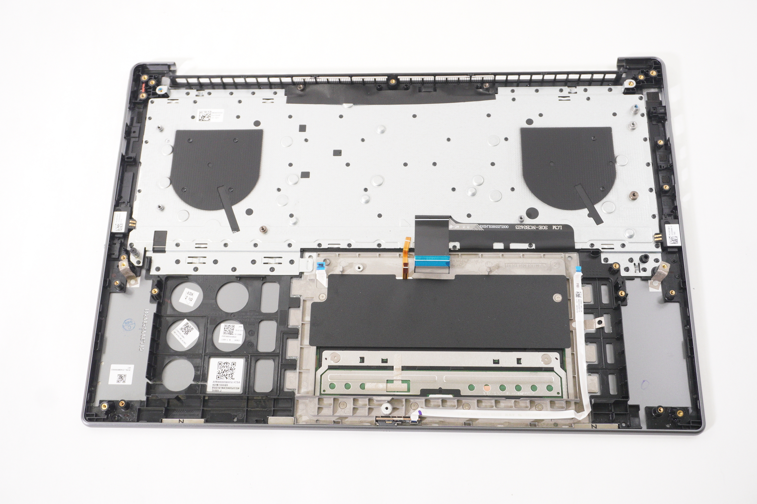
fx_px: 819
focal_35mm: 39
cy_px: 252
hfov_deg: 49.6
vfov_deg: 34.1
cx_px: 378
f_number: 5.6
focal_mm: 26
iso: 1600
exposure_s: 1/100
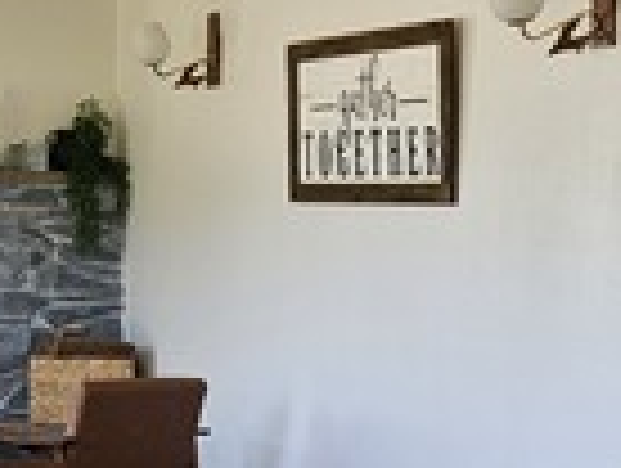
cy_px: 495
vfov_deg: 13.2
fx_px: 1995
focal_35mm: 111
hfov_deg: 17.7
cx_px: 344
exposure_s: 1/180
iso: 80
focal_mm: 5.4
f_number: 1.8
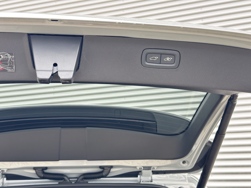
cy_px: 94
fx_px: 348
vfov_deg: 30.3
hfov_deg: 39.7
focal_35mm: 48
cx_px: 126
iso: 64
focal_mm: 6.86
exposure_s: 1/230
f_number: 1.78
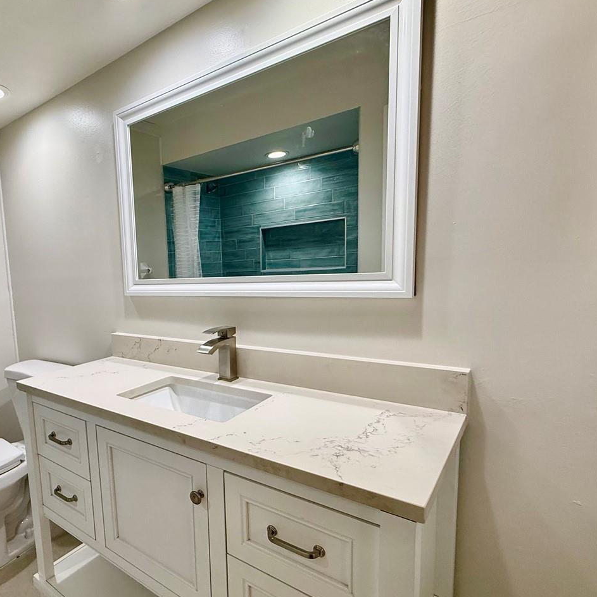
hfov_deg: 67.9
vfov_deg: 72.0
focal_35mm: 21
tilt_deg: -7.6
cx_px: 154
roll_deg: +2.9
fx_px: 410
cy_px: 321
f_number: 2.2
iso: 160
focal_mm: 2.22
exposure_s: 1/120
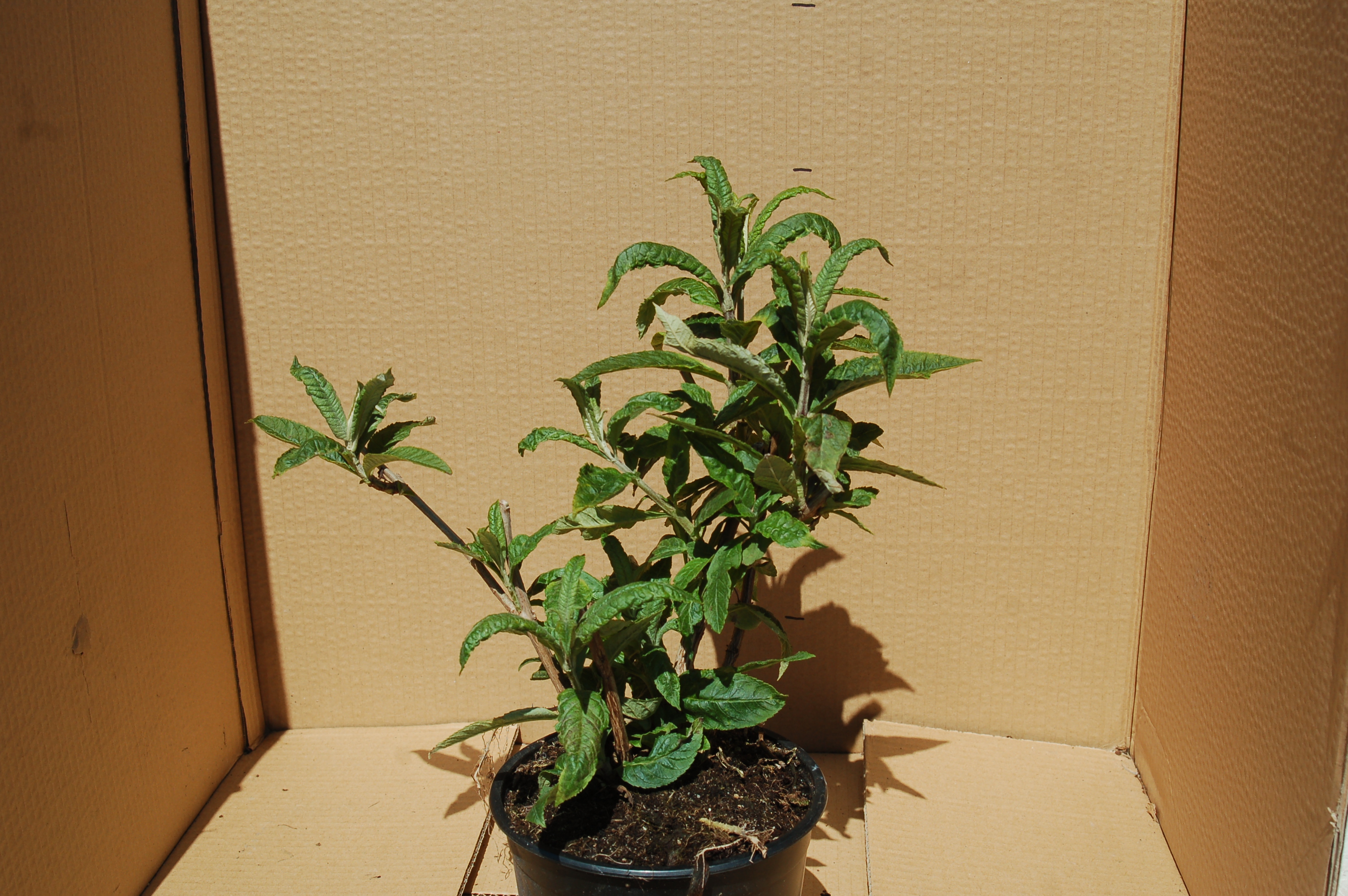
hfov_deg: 46.4
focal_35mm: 42
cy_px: 448
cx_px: 674
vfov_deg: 31.8
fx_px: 1571
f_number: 8
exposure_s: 1/250
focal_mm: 28
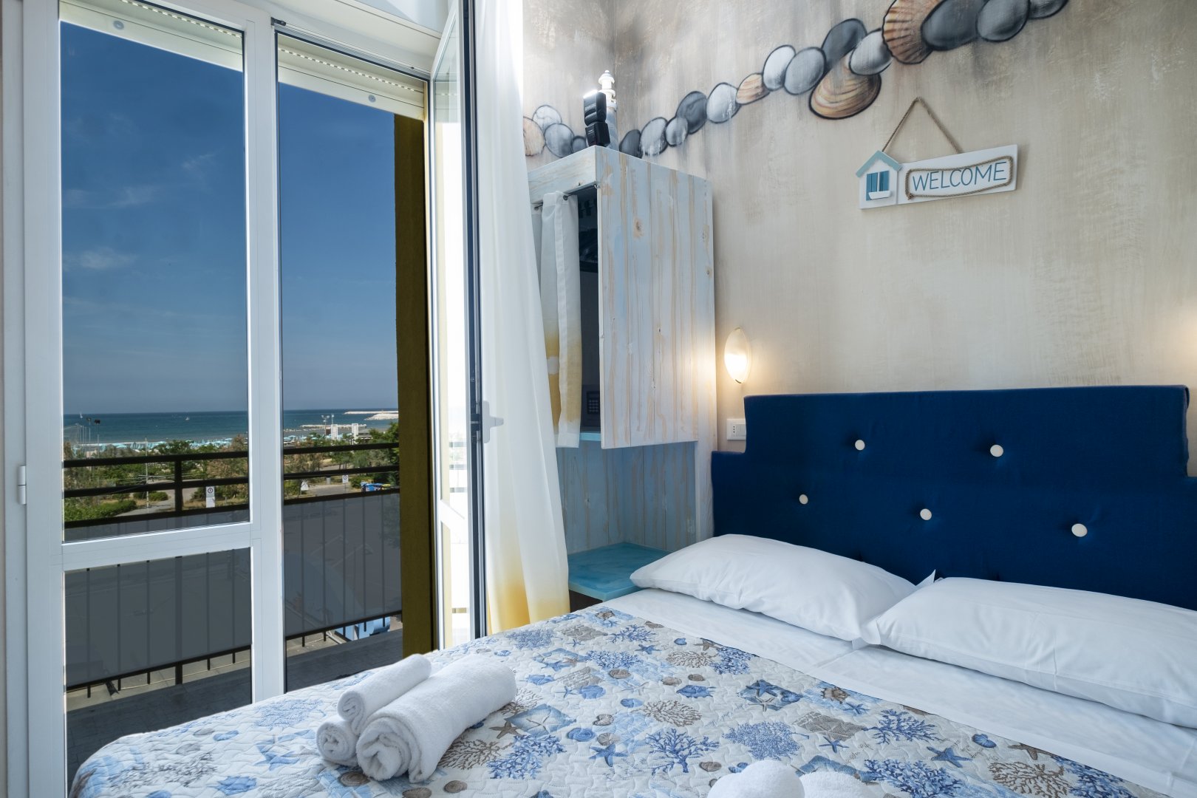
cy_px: 399
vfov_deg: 61.9
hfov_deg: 84.0
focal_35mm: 20
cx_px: 598
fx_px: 665
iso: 200
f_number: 5
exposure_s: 1/30
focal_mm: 13.2
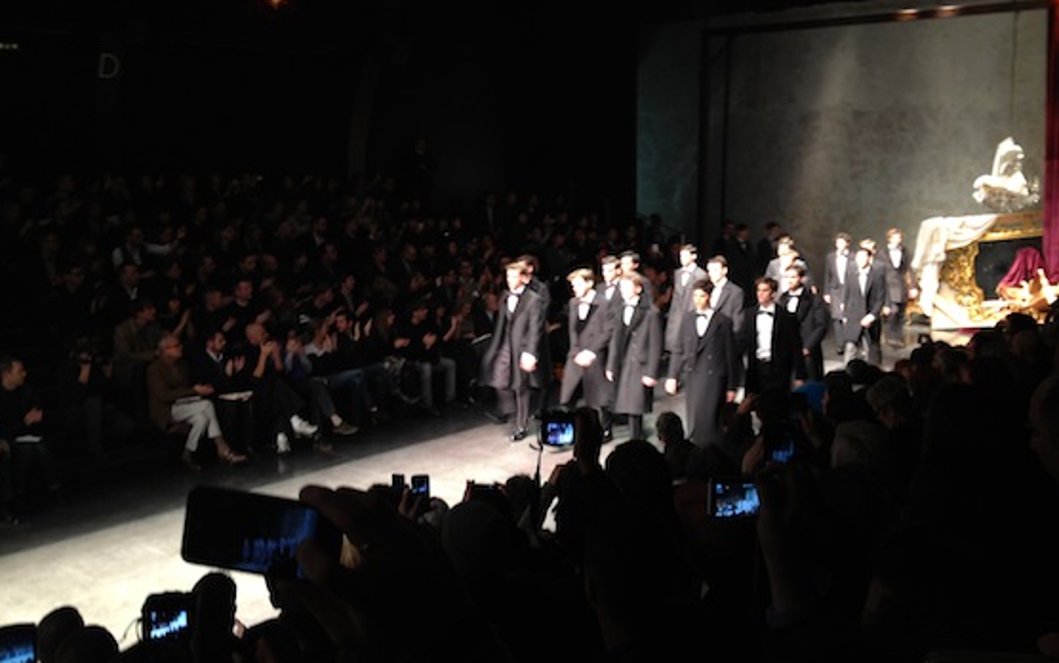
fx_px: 1155
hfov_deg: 49.3
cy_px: 272
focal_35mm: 40
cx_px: 530
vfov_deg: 31.9
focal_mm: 4.28
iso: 64
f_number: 2.4
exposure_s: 1/20
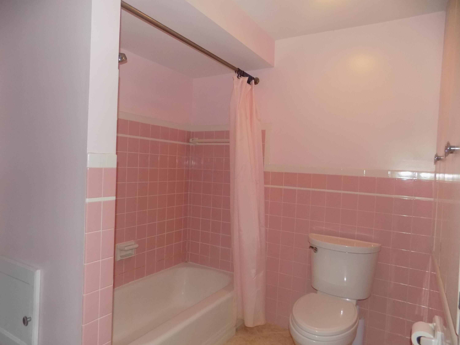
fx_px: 306
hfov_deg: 73.9
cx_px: 230
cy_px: 172
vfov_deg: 58.9
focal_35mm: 23
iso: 200
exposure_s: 1/30
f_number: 3.1
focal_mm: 4
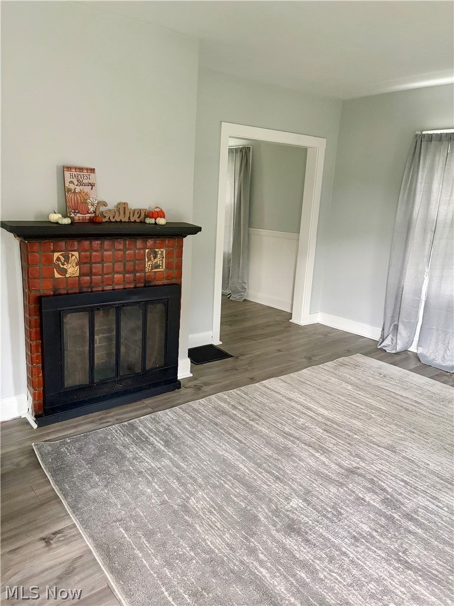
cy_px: 303
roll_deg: -2.8
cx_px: 227
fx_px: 455
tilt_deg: -11.5
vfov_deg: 67.3
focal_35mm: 26
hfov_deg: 53.1
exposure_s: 1/60
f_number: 1.6
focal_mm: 5.96
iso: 400
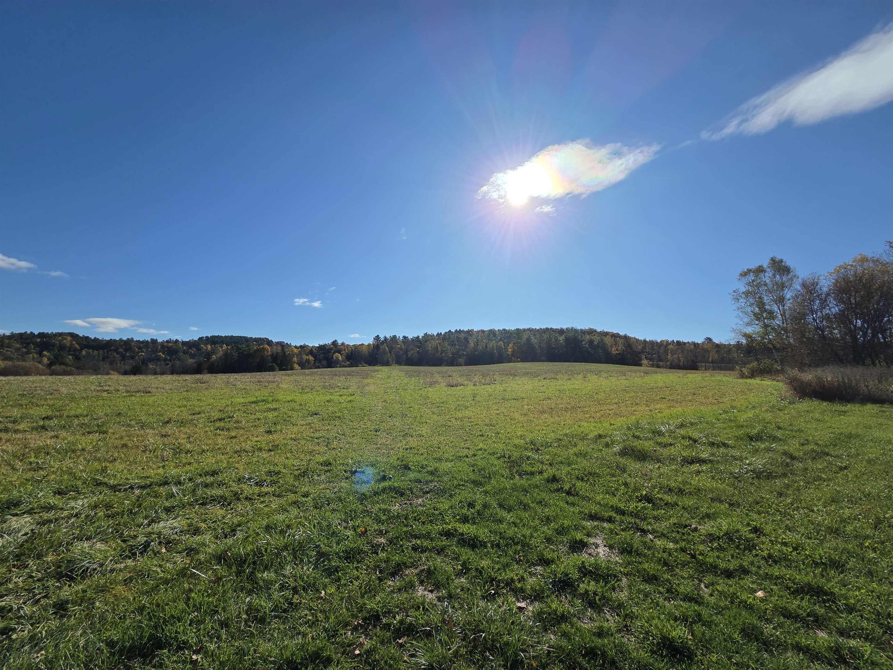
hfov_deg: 106.2
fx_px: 335
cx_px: 446
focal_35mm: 13
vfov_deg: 89.9
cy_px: 335
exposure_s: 1/3903
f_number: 2.2
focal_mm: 2.2
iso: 50
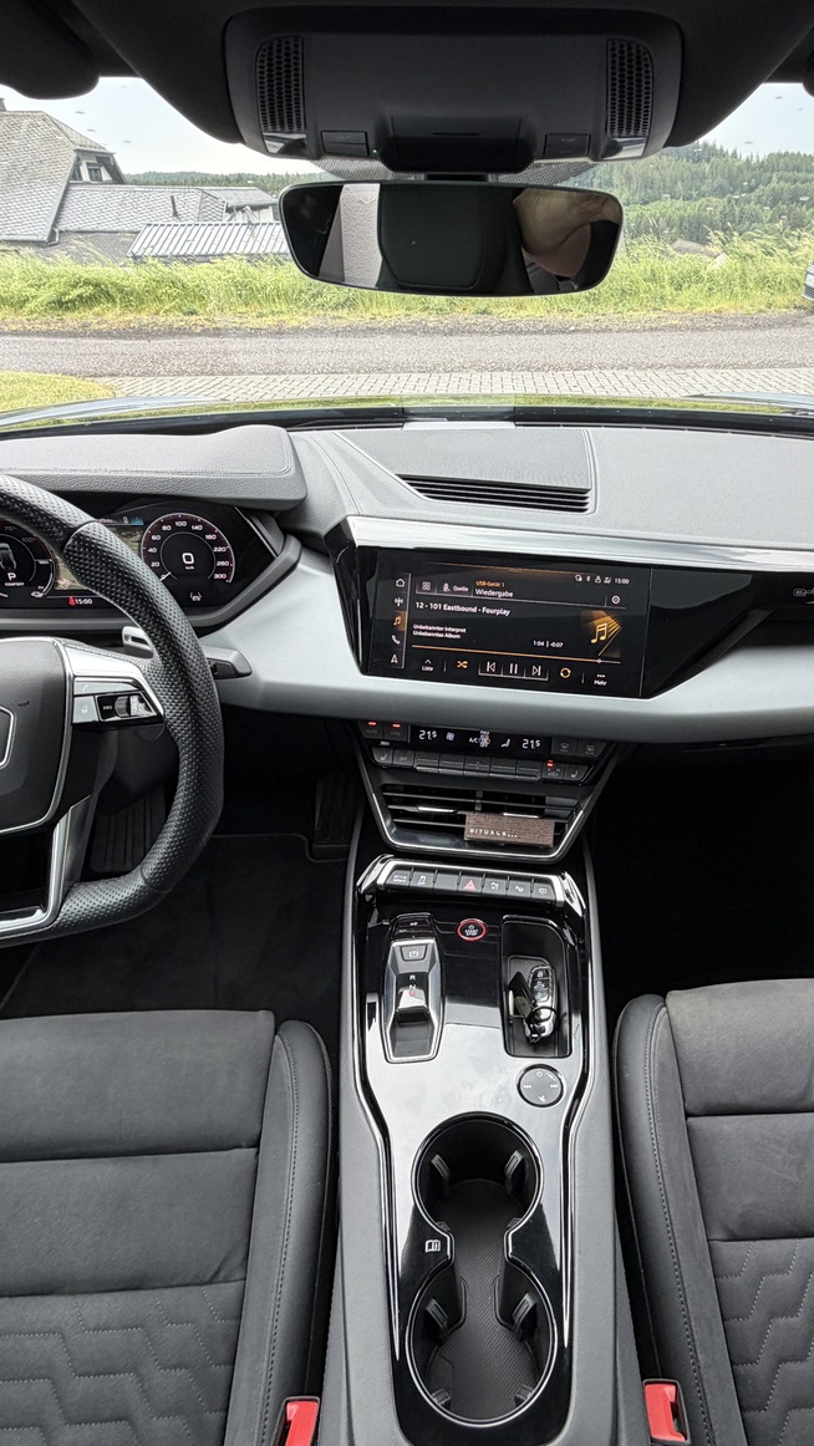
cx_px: 500
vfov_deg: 83.8
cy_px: 728
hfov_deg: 53.1
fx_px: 805
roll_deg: +0.2
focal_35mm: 21
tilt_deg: -33.5
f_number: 2.2
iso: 64
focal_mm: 2.22
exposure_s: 1/121
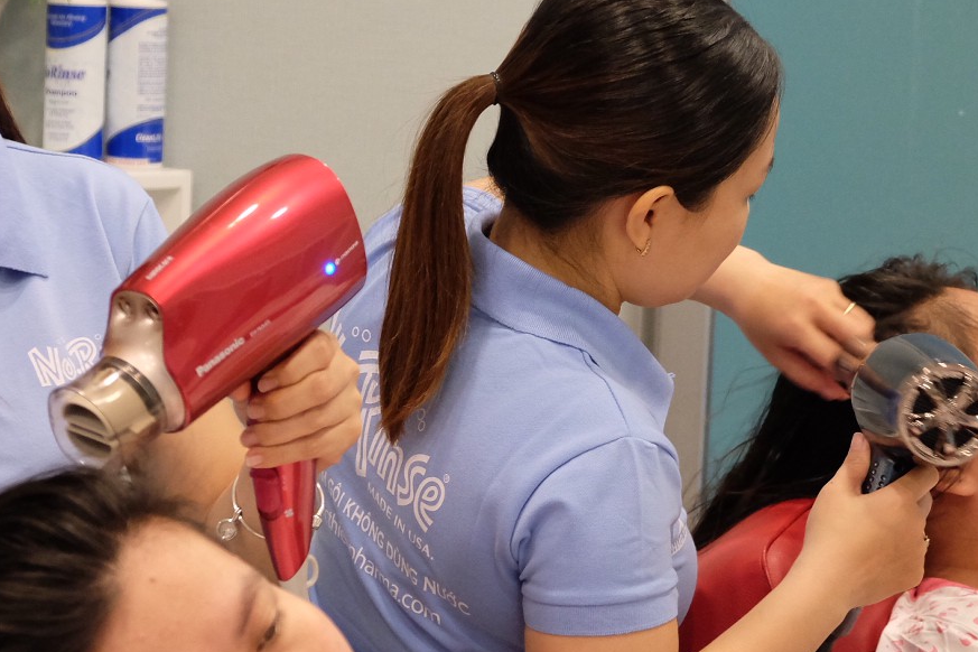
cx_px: 561
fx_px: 3260
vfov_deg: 11.4
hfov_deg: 17.1
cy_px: 371
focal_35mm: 120
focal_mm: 39
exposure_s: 1/80
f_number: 3.6
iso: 3200
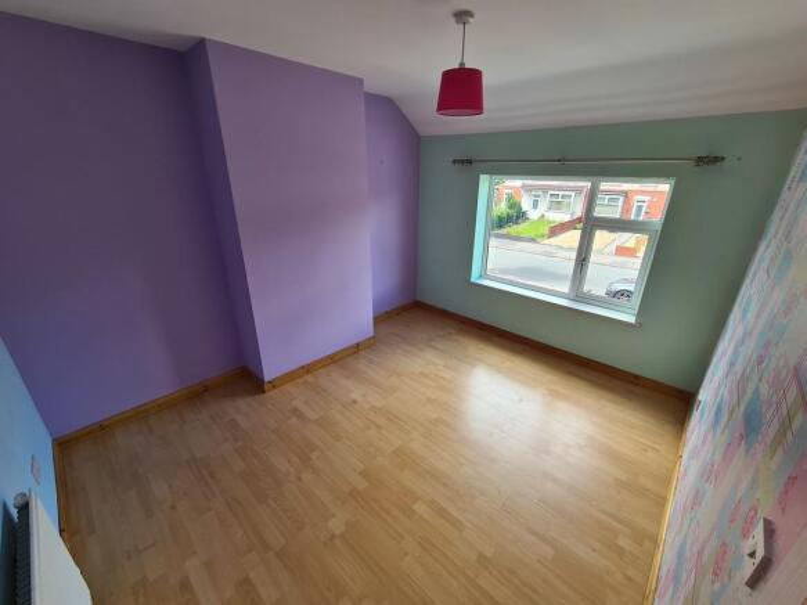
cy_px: 302
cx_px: 404
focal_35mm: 13
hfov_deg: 106.2
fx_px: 303
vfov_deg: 89.9
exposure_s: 1/104
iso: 50
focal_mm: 2.2
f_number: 2.2
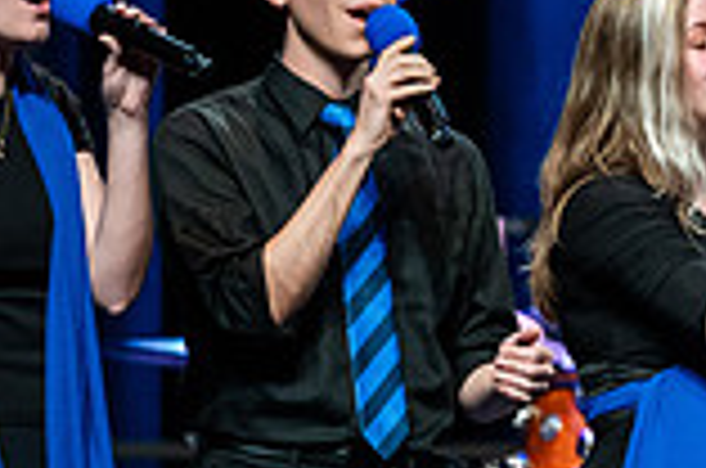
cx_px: 976
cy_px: 369
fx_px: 14463
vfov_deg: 1.9
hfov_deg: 2.8
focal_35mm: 739
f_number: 2.8
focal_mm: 200
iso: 4000
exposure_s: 1/320
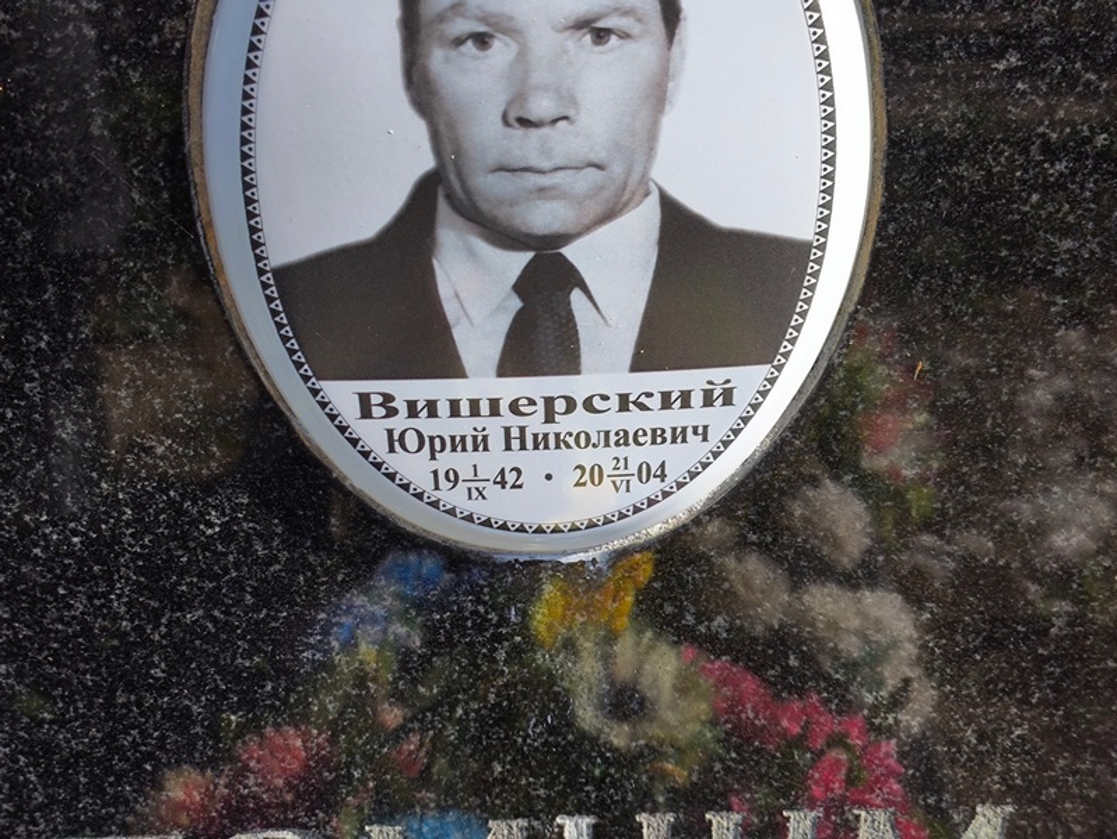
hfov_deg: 38.2
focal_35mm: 50
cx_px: 558
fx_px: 1614
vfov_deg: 29.1
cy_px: 420
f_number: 1.7
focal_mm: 4.71
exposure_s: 1/901
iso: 50
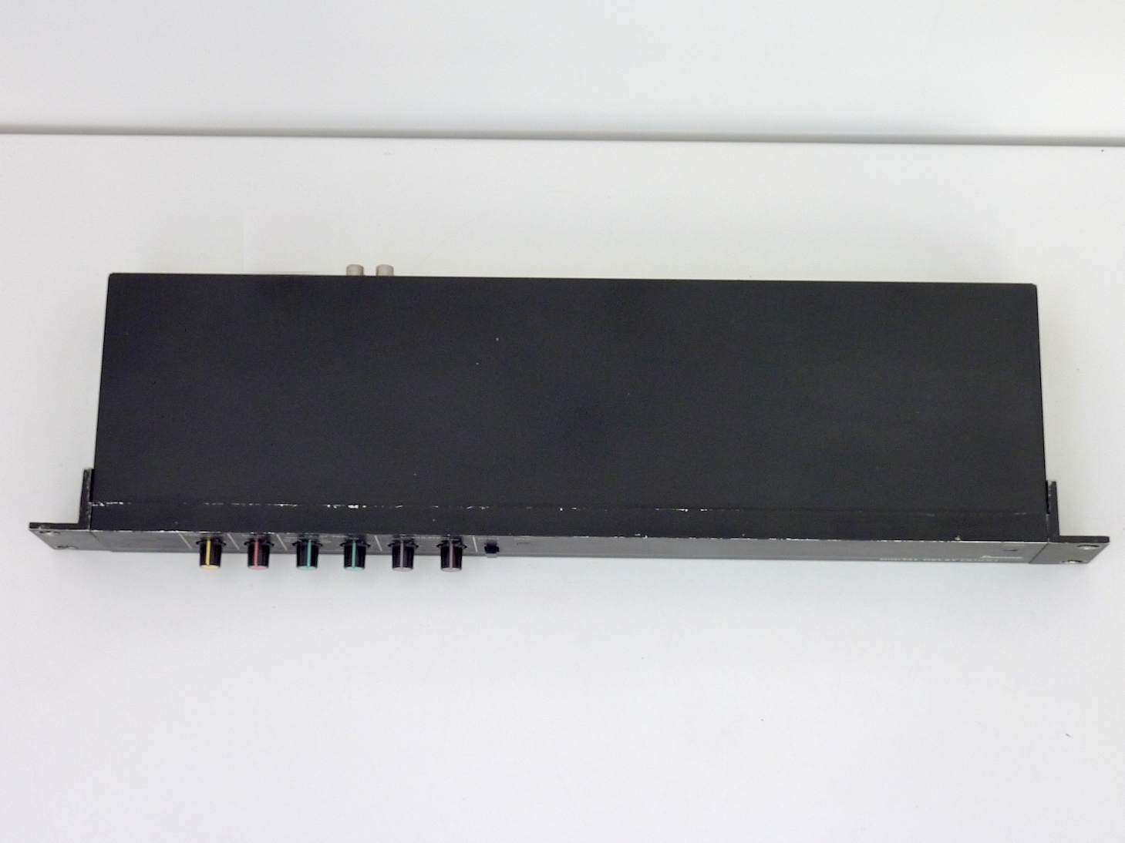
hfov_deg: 30.7
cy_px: 422
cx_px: 562
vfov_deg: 23.3
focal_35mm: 63
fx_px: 2047
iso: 200
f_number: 4
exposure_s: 1/15
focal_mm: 10.3
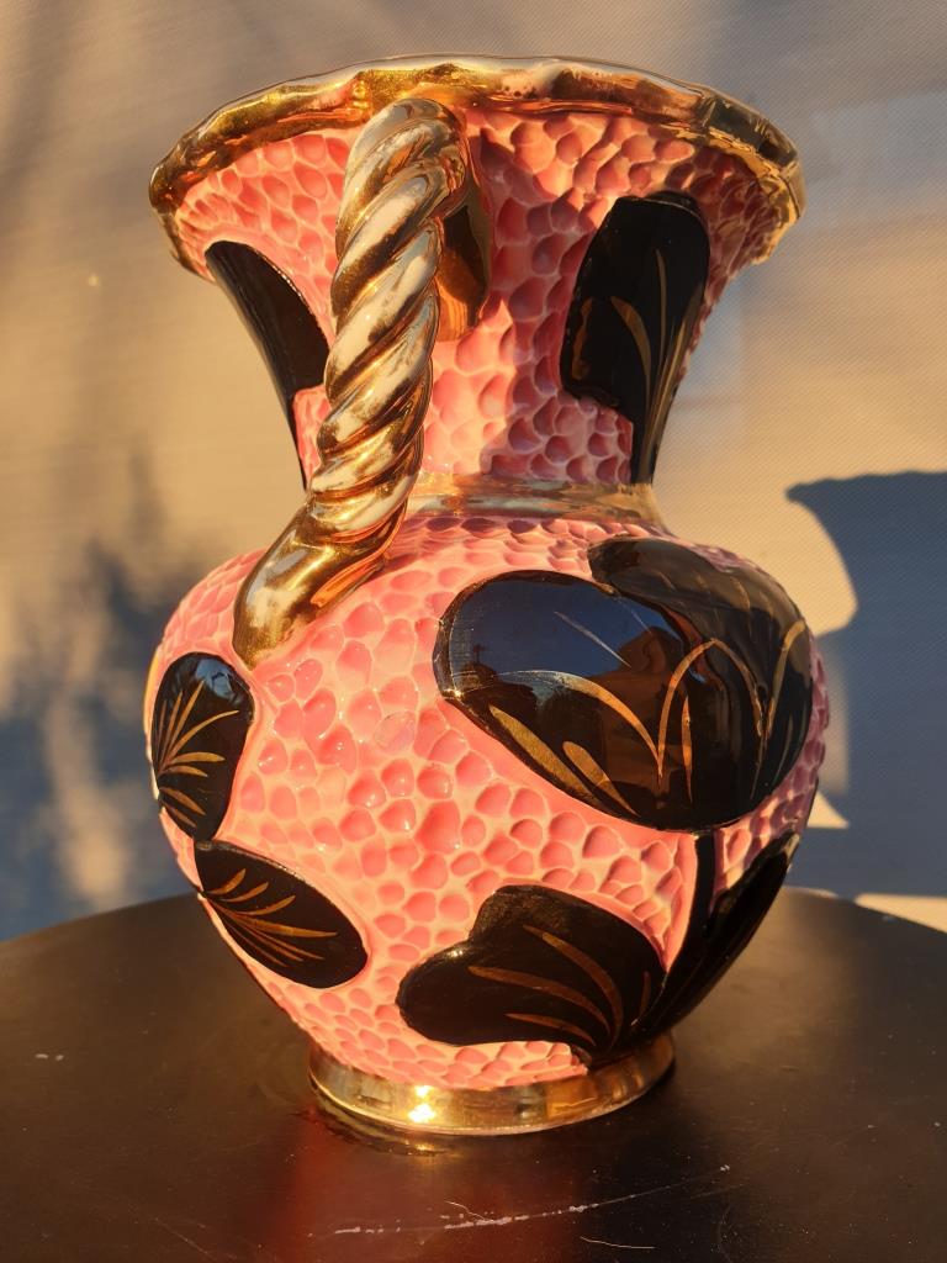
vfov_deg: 67.3
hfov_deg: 53.1
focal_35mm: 26
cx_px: 474
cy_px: 632
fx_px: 948
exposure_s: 1/310
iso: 50
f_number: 2.4
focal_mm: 4.3
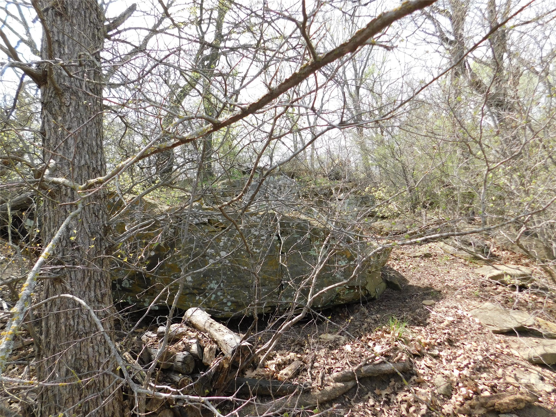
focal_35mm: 23
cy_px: 208
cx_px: 278
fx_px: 369
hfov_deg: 73.9
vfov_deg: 58.9
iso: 125
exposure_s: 1/320
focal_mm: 4
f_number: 3
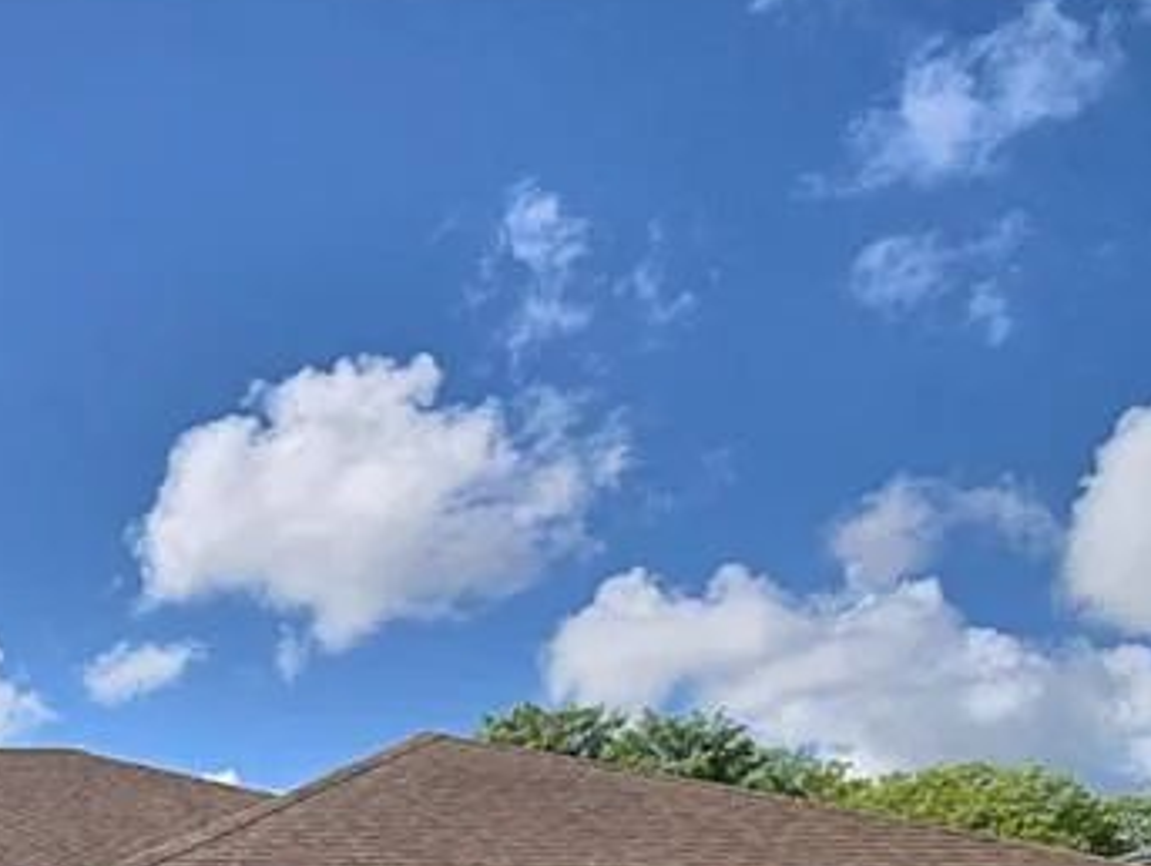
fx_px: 1431
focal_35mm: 43
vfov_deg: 28.3
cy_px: 1094
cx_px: -292
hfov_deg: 33.7
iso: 100
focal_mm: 10
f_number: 4.5
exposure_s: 1/2000
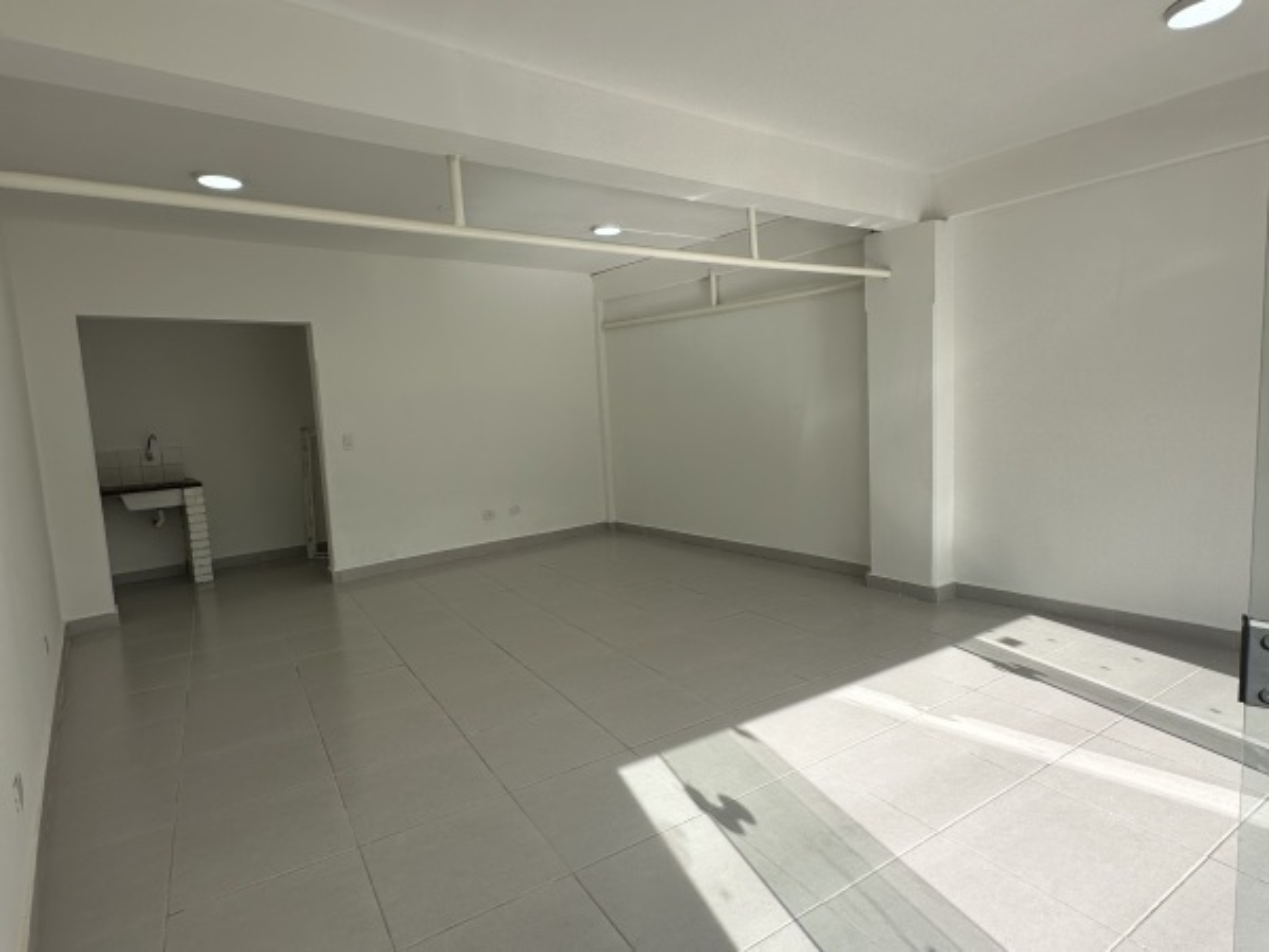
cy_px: 476
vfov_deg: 85.7
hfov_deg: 102.1
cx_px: 634
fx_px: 513
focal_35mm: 14
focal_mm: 2.22
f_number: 2.2
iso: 50
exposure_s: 1/1062
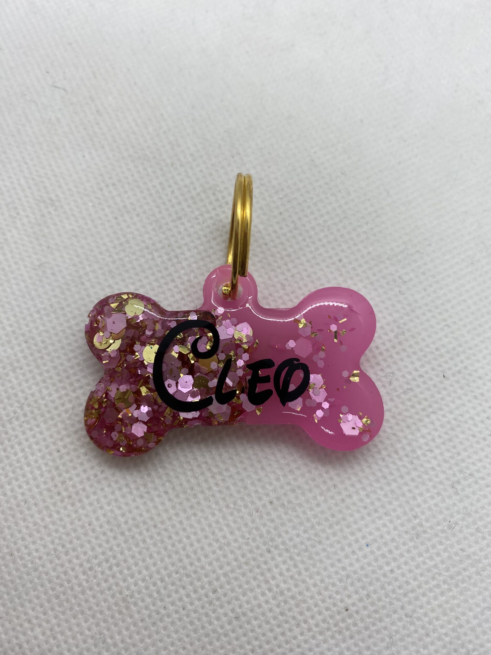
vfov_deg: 67.3
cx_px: 246
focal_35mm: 26
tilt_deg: -76.1
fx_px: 492
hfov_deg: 53.1
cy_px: 328
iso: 32
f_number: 1.8
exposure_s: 1/204
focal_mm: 4.25
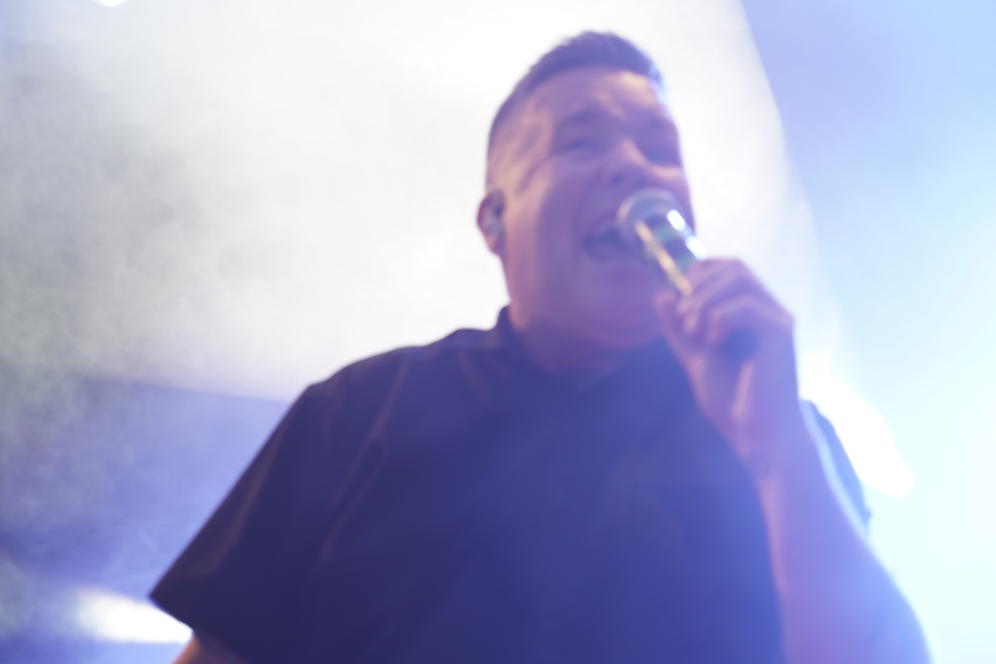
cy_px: 332
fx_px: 1964
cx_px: 498
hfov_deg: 28.5
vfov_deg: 19.2
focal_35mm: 71
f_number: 4
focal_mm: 71
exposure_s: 1/80
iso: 400
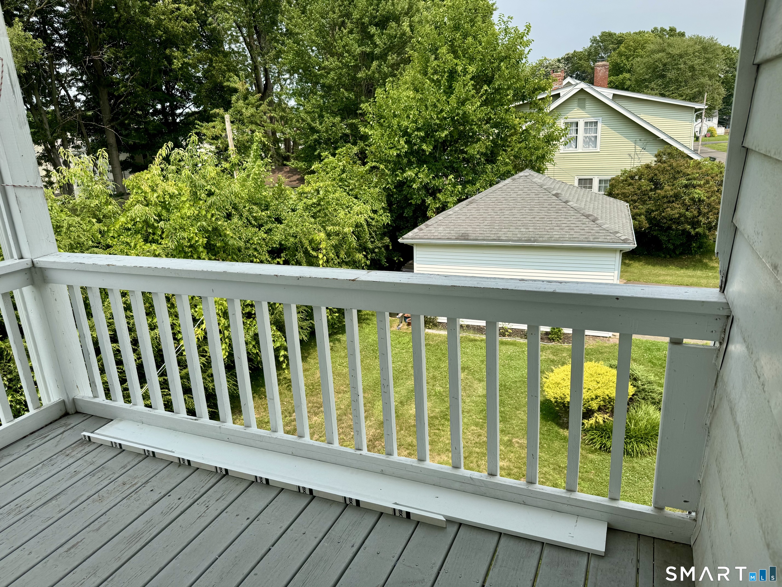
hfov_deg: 71.6
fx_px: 542
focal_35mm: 24
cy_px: 294
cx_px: 391
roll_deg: +3.7
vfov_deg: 56.8
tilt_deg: -18.3
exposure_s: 1/2959
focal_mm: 6.76
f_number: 1.78
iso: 80
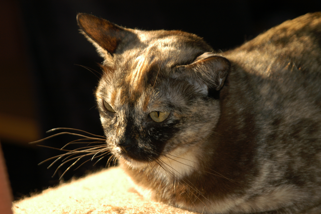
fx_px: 1804
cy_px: 107
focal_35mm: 202
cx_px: 160
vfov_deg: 6.8
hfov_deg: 10.2
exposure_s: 1/160
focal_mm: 135
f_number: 6
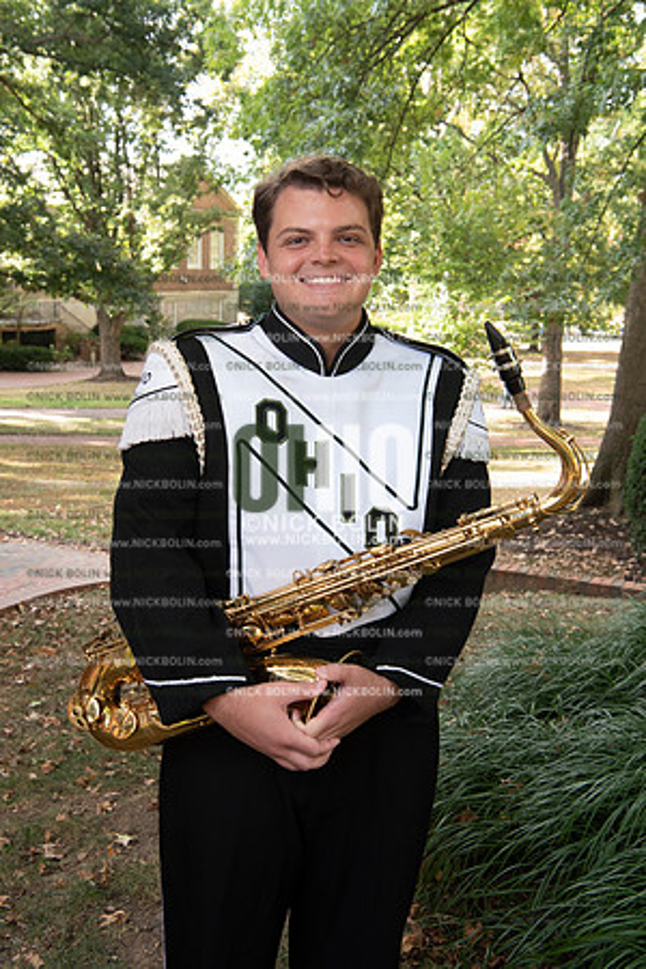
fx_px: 1184
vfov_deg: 44.5
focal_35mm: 44
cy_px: 484
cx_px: 323
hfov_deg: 30.5
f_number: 8
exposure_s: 1/100
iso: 800
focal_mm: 44
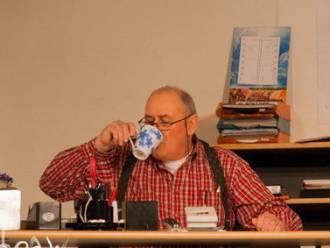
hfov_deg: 6.9
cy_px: 126
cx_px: 181
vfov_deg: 5.2
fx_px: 2737
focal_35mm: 287
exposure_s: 1/40
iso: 400
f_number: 5.6
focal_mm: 150
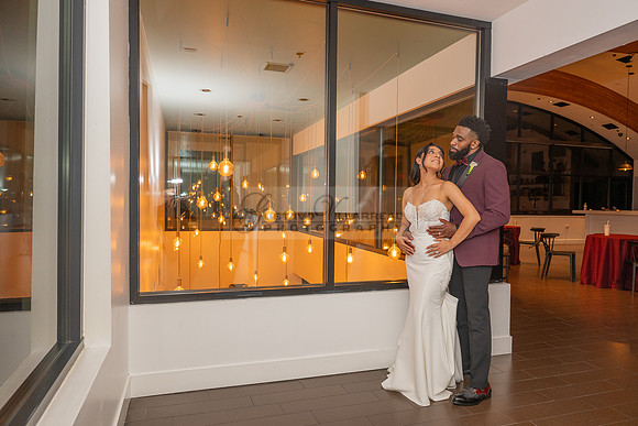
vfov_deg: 53.2
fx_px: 425
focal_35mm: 24
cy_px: 213
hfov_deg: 73.7
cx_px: 319
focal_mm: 24
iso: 800
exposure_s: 1/200
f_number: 4
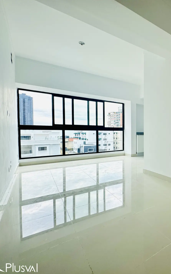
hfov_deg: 50.7
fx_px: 149
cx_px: 163
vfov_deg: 85.1
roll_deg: +0.1
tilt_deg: -0.8
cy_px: 138
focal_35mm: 20
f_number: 2.2
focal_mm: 2.22
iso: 40
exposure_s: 1/879
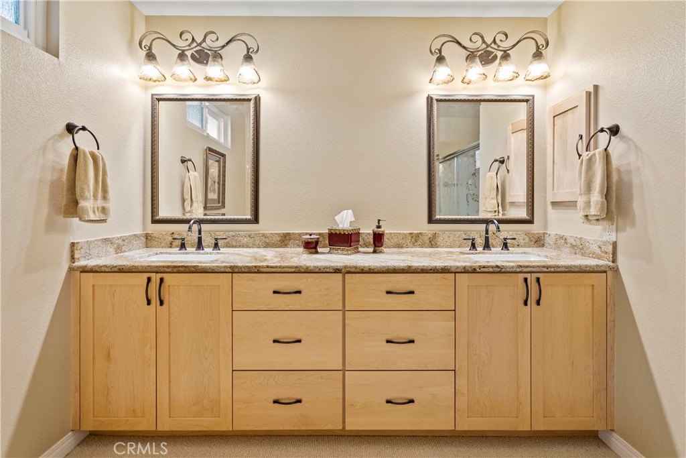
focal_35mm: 16
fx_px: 305
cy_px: 229
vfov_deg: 73.8
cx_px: 343
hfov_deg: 96.7
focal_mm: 16
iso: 3200
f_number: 5
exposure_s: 1/30
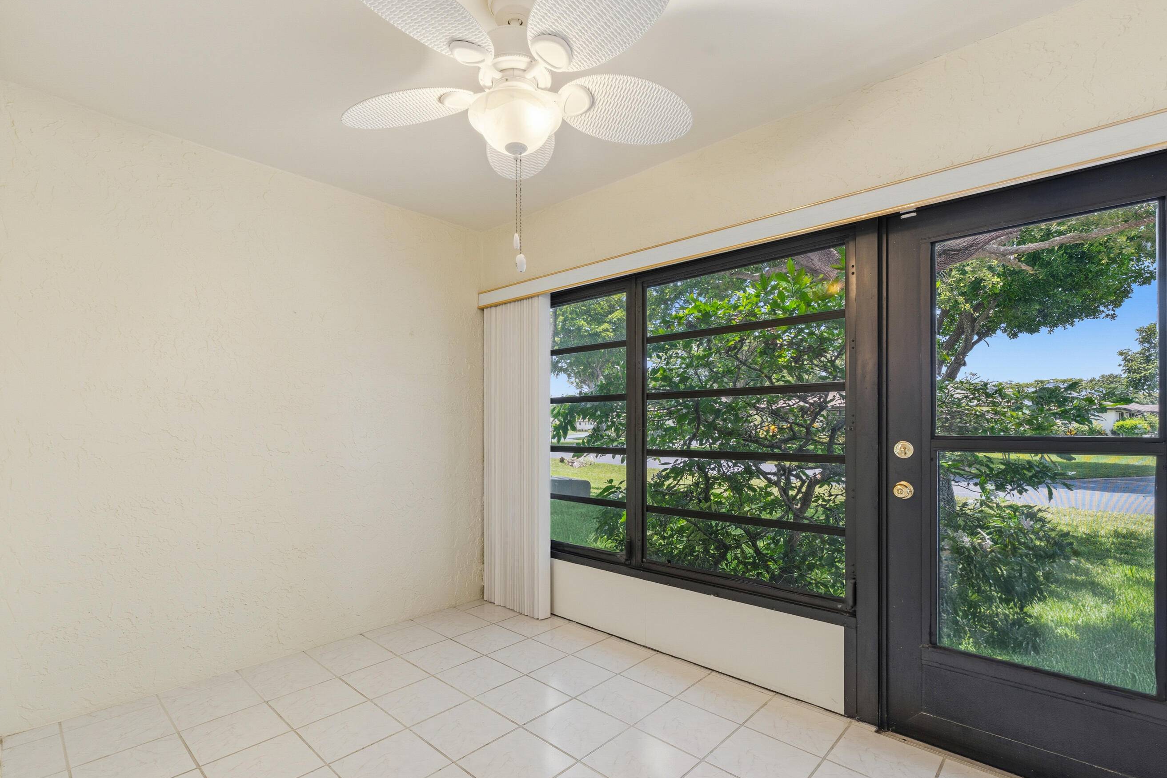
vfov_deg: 73.6
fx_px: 519
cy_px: 427
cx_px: 567
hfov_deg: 96.7
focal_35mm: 16
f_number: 9
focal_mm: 14
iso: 250
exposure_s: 1/2
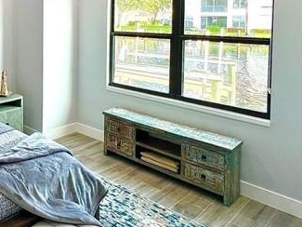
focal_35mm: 32
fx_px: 279
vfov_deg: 41.1
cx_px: -12
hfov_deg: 45.9
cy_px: 27
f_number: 1.8
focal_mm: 1.57
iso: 125
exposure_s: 1/120
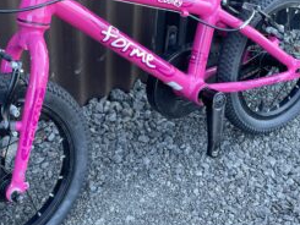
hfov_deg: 36.9
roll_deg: +0.8
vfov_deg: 28.3
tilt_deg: -32.4
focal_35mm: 51
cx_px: 91
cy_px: 67
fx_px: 442
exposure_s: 1/121
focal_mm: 4.2
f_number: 1.6
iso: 80
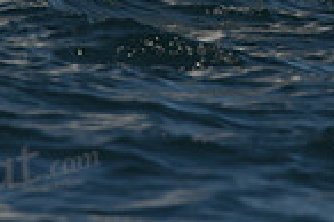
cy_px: -193
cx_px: 220
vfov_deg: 0.9
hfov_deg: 1.3
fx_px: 14726
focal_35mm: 1589
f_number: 7.1
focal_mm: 400
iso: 250
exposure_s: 1/1000
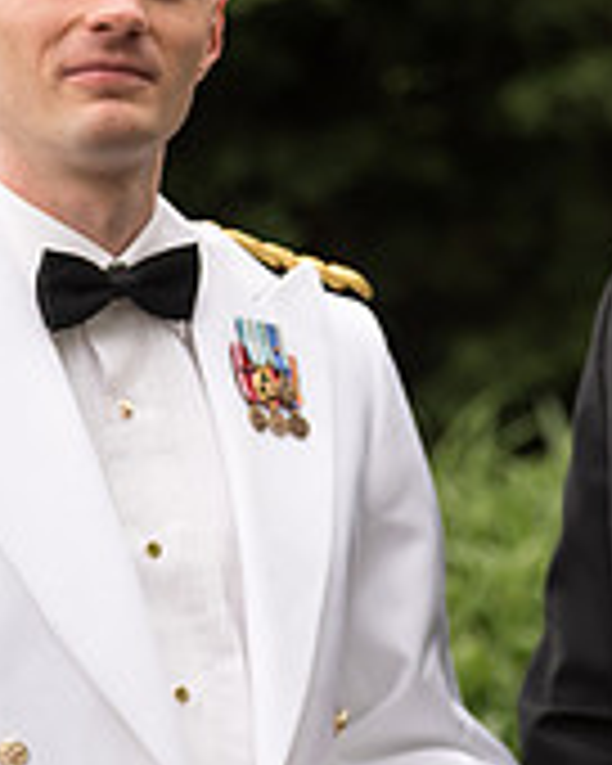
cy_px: 209
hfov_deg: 7.8
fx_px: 4506
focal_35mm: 199
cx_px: 396
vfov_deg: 9.7
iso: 560
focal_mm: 62
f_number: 2.8
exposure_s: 1/4000
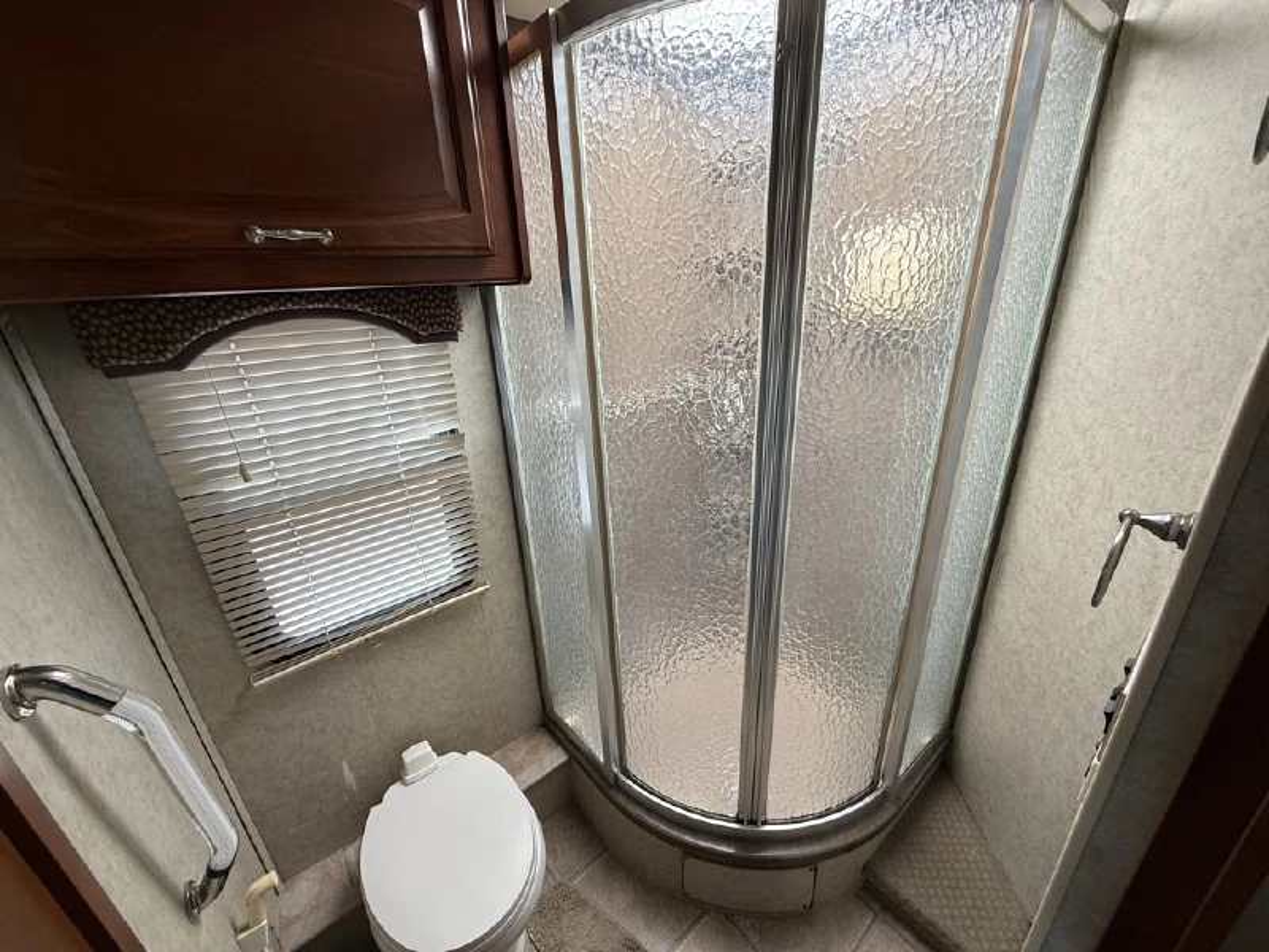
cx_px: 634
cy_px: 476
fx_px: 513
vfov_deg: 85.7
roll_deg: +3.8
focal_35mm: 14
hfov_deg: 102.1
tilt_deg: -20.9
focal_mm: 2.22
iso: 160
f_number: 2.2
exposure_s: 1/99
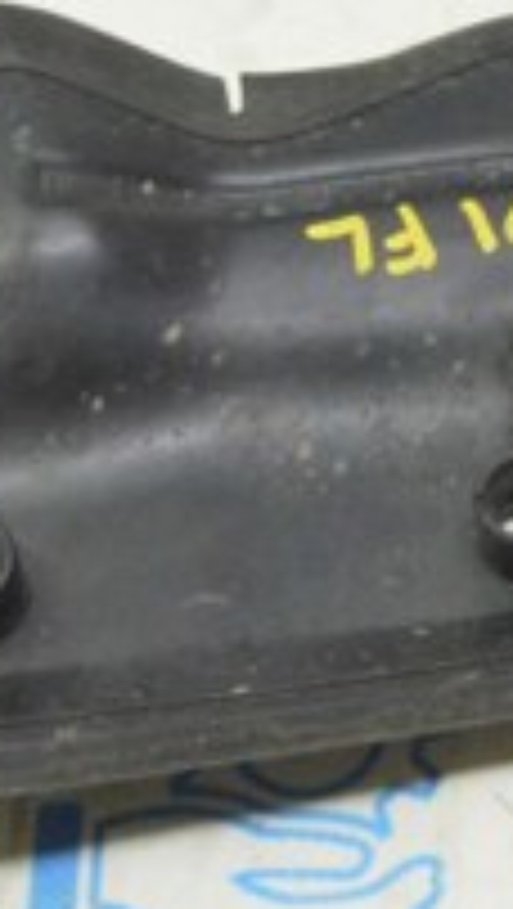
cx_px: 580
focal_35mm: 129
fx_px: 3112
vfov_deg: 16.4
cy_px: 124
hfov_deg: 9.3
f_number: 20
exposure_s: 1/20
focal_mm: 26
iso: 6400
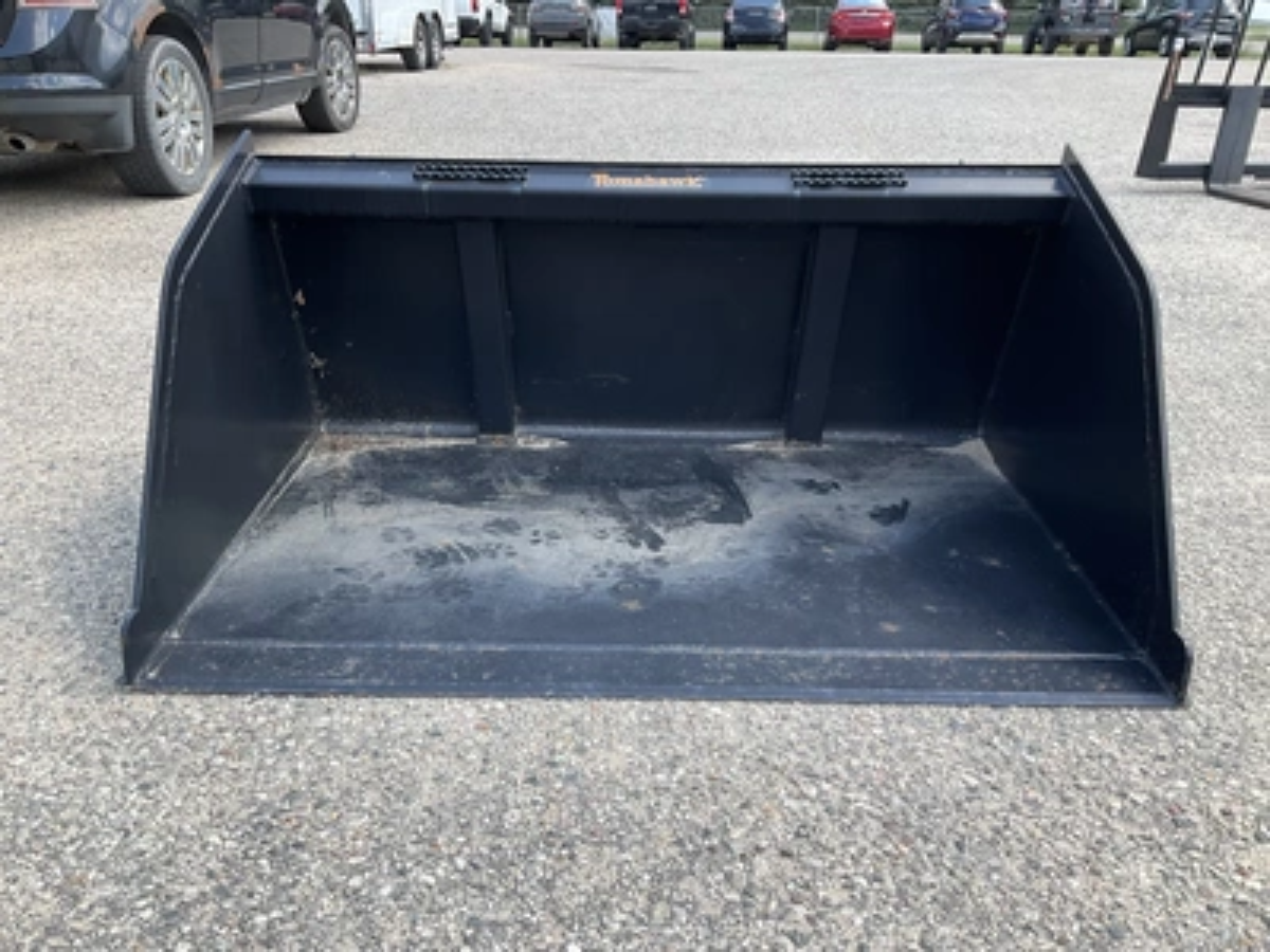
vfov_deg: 48.2
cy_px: 476
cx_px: 635
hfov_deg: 61.7
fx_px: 1064
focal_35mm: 29
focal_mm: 3
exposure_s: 1/394
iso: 25
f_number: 1.8
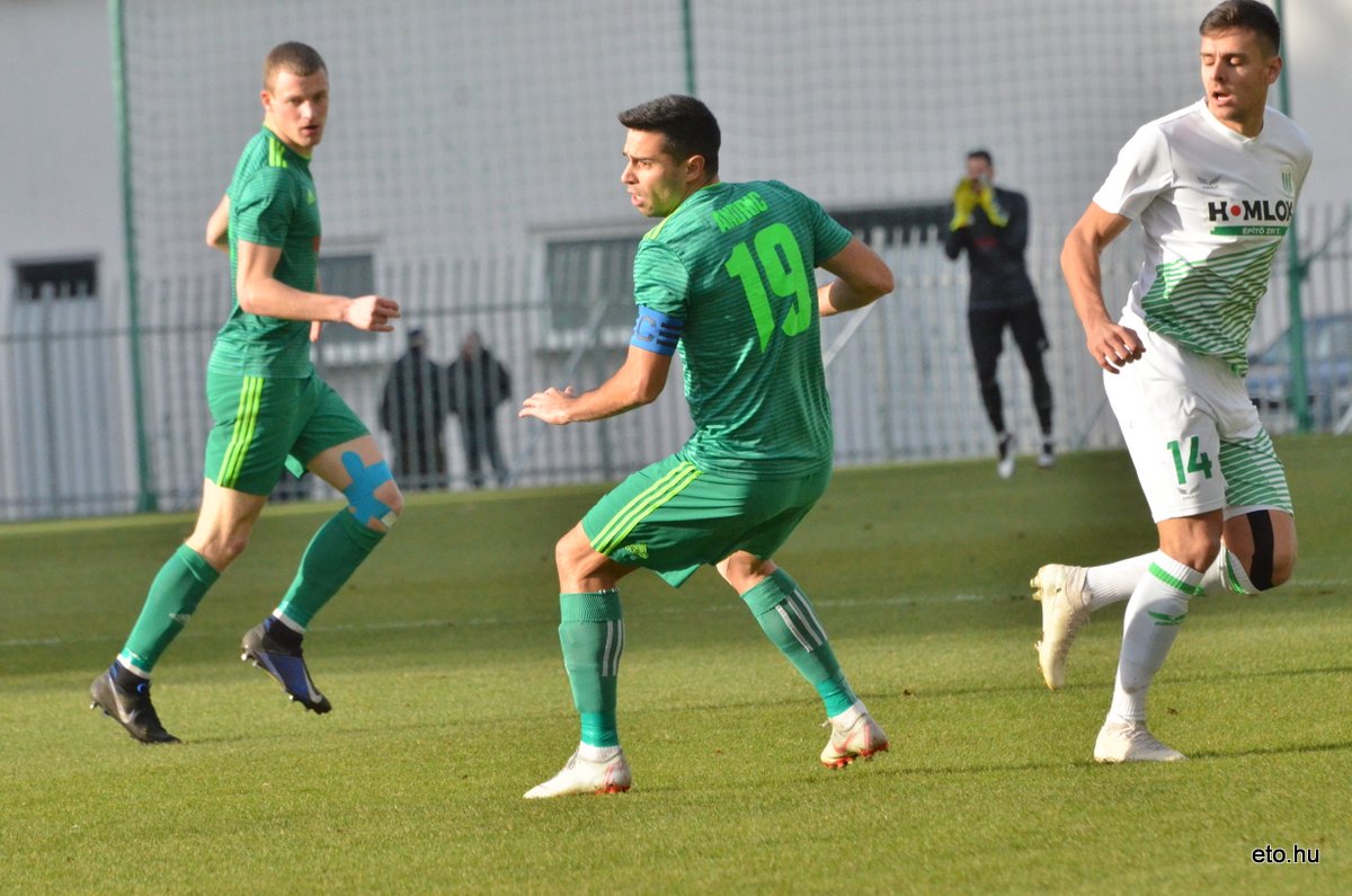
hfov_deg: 5.1
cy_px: 448
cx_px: 676
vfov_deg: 3.4
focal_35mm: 405
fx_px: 15180
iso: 3200
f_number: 9
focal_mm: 270
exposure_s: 1/5000
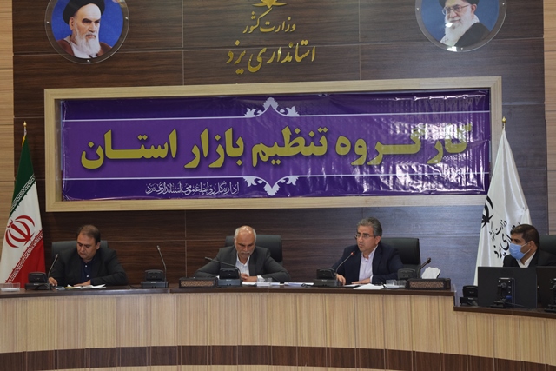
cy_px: 186
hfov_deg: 24.6
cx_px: 278
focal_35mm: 82
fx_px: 1274
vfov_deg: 16.6
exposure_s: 1/60
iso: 1000
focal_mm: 55
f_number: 5.6
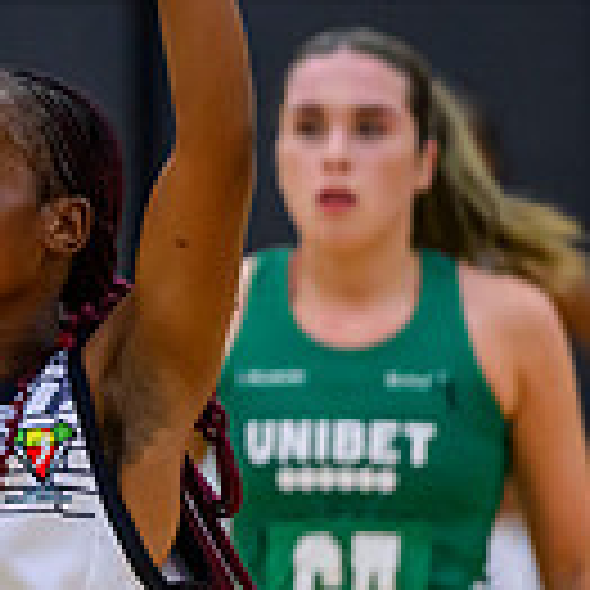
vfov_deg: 1.9
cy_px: 250
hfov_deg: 1.9
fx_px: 17586
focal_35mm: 912
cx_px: -489
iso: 4000
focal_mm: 200
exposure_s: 1/1000
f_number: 3.2
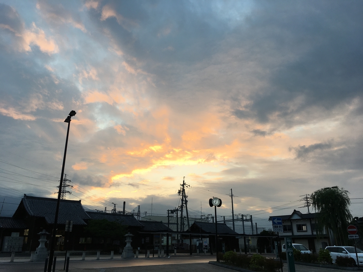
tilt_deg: +20.0
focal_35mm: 29
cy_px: 136
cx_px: 182
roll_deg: -0.4
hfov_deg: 61.7
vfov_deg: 48.2
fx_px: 304
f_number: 2.2
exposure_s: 1/120
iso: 25
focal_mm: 4.15
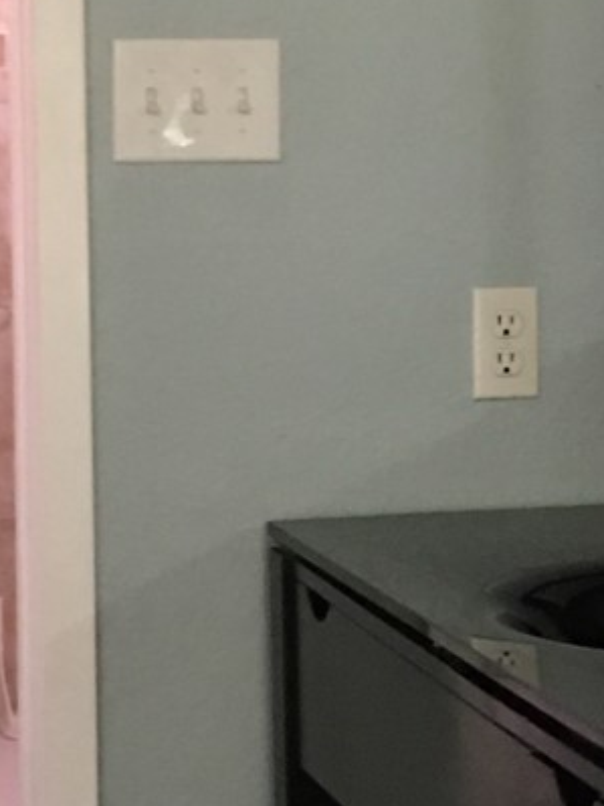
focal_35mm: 149
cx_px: 190
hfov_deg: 9.9
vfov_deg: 13.3
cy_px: 360
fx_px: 3468
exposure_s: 1/8
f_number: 2.2
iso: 100
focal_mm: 4.15
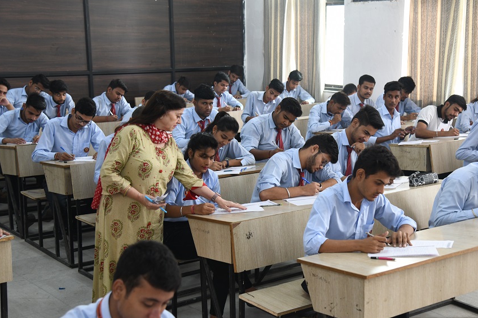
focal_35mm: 59
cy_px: 169
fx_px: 783
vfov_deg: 23.0
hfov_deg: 33.9
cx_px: 275
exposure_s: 1/30
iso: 1000
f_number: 4.5
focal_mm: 50
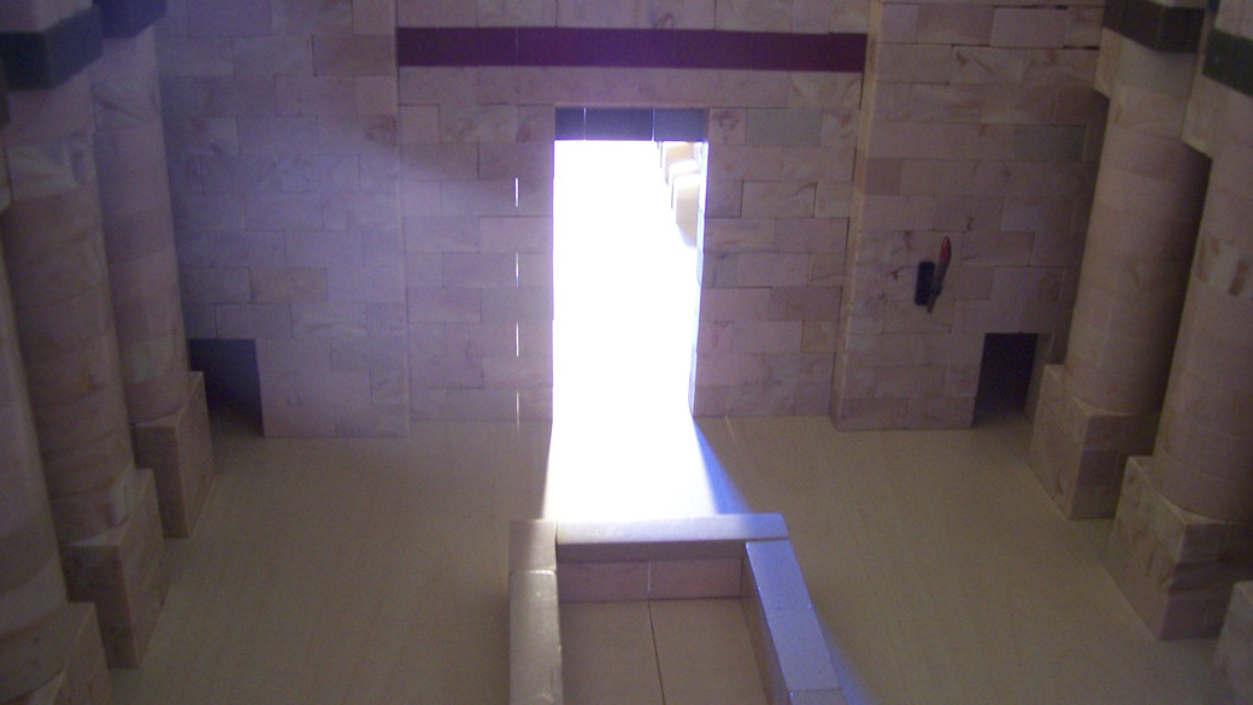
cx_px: 617
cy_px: 309
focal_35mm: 38
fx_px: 1263
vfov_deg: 31.2
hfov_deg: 52.8
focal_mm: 5.6
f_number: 2.7
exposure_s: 1/8
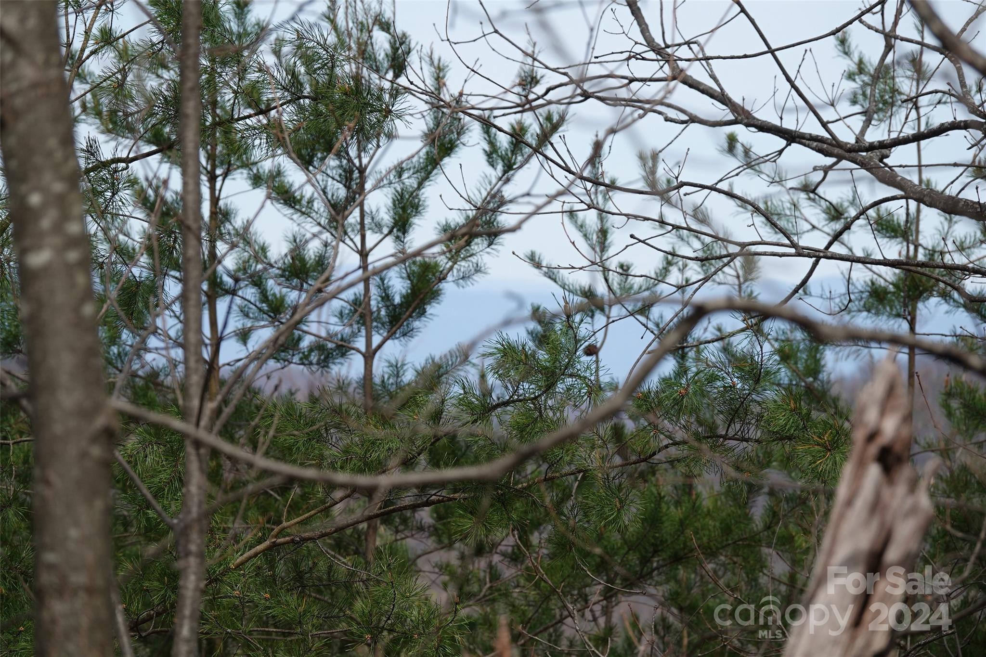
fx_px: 6271
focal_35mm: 229
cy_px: 328
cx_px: 493
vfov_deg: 6.0
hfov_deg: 9.0
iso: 100
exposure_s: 1/800
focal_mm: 83.9
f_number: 4
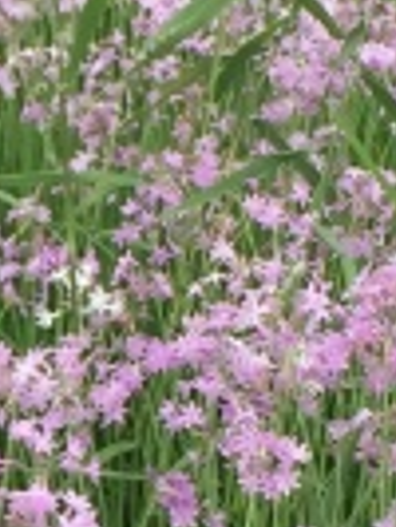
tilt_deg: -20.7
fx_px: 3548
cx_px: -210
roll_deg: +1.2
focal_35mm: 233
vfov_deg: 8.4
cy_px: 612
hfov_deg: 6.3
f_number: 2.2
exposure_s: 1/476
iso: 32
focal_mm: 4.15
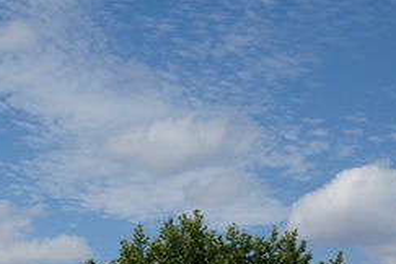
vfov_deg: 12.3
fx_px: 1221
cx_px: -7
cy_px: 156
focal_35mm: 111
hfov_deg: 17.9
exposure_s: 1/400
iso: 100
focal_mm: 30
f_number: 9
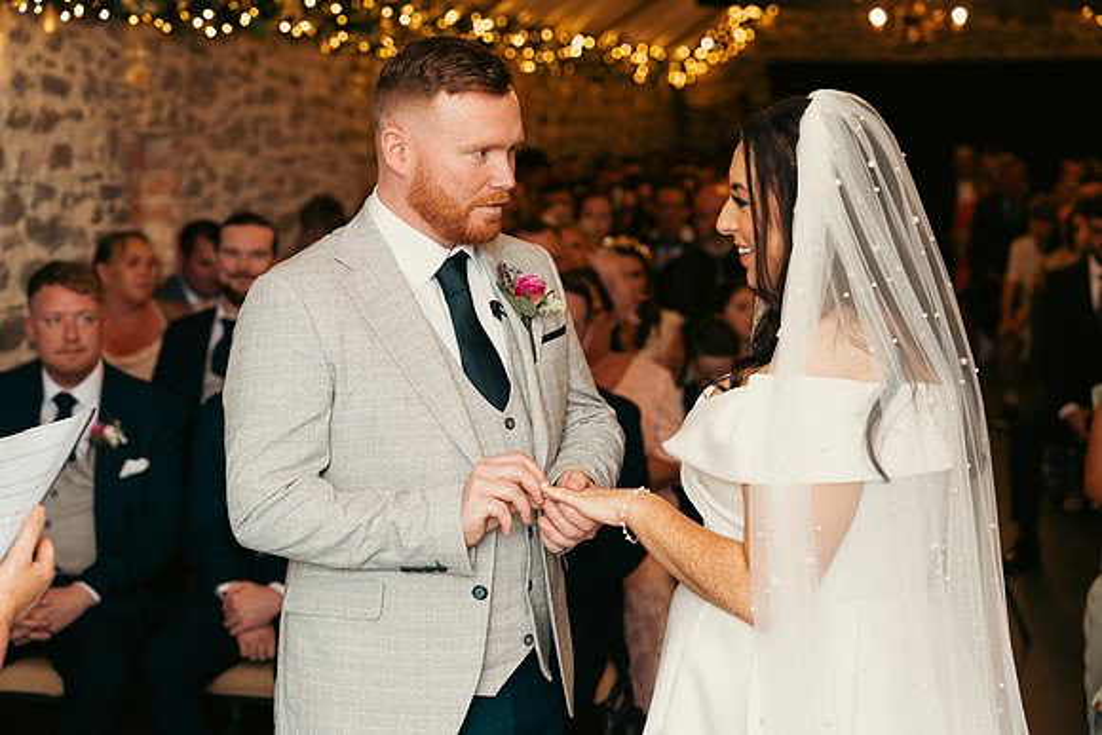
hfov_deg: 28.8
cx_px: 551
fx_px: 2143
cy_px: 368
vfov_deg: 19.5
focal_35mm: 70
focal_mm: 70
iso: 800
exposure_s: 1/160
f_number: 3.5
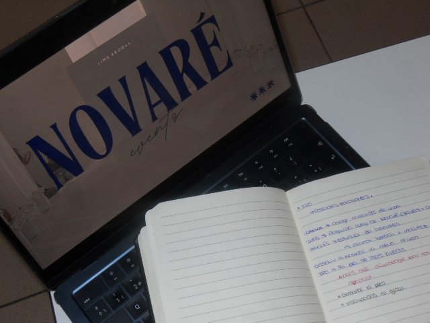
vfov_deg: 27.0
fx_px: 671
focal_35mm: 54
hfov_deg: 35.5
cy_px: 162
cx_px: 215
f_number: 3.7
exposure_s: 1/30
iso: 80
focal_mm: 9.6
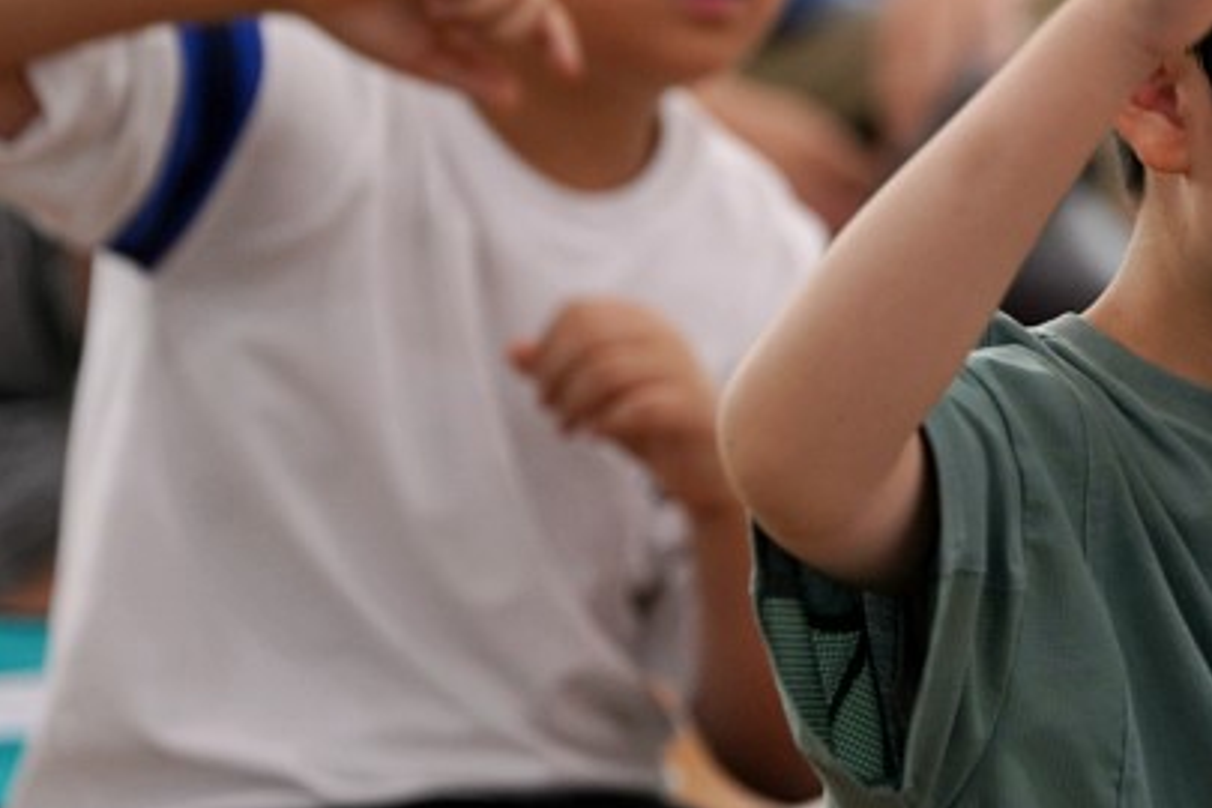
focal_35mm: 444
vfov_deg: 3.1
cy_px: 201
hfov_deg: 4.6
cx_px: 1341
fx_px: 14947
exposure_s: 1/250
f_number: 4
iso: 1250
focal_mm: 200
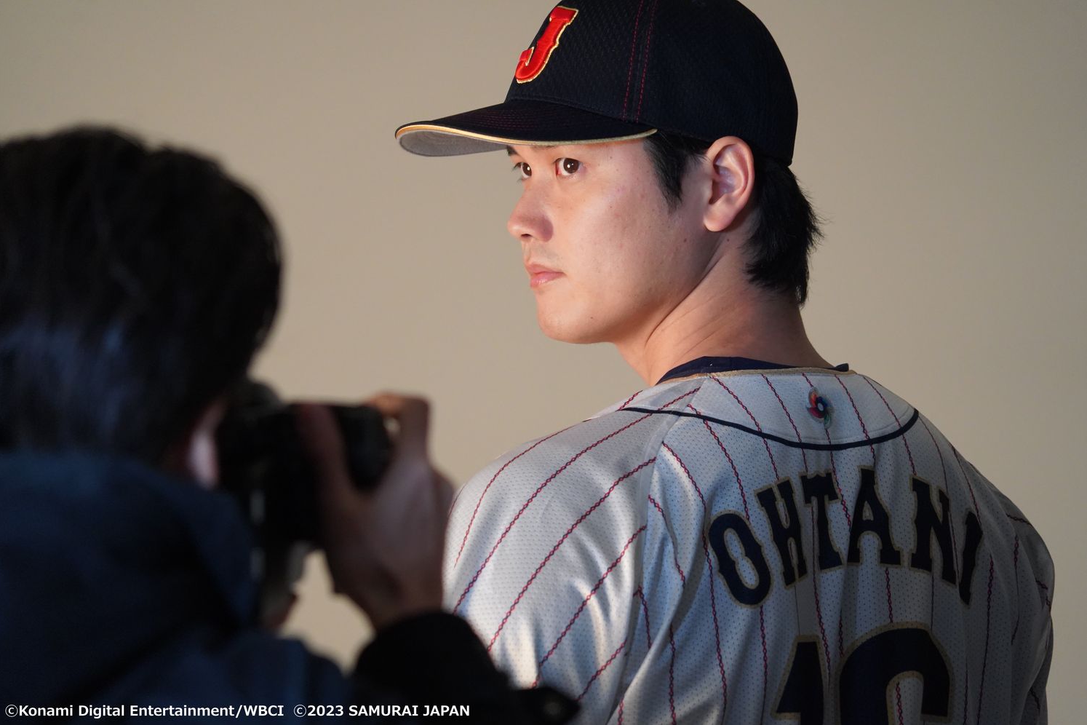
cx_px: 544
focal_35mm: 241
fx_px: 7276
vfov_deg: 5.7
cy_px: 363
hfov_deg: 8.5
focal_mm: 240
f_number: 6.3
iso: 5000
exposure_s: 1/250
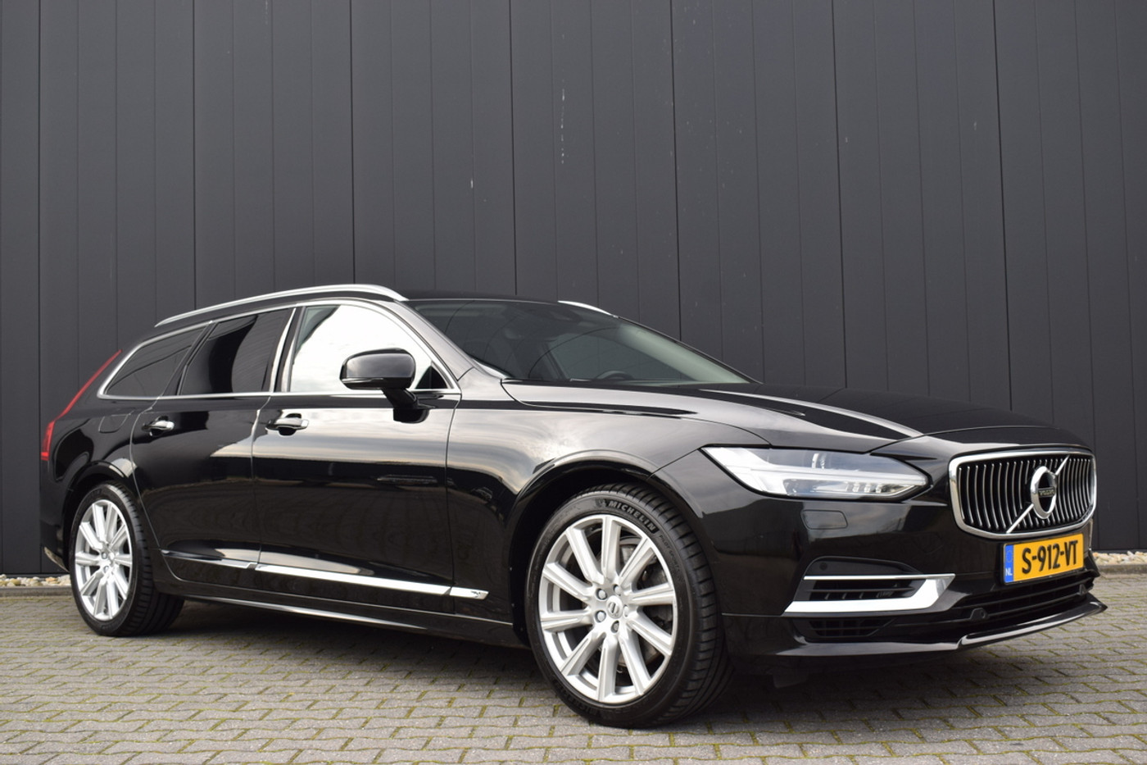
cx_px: 574
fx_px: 1338
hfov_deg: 46.4
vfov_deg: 31.9
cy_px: 382
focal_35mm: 42
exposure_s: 1/200
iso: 400
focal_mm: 28
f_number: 7.1
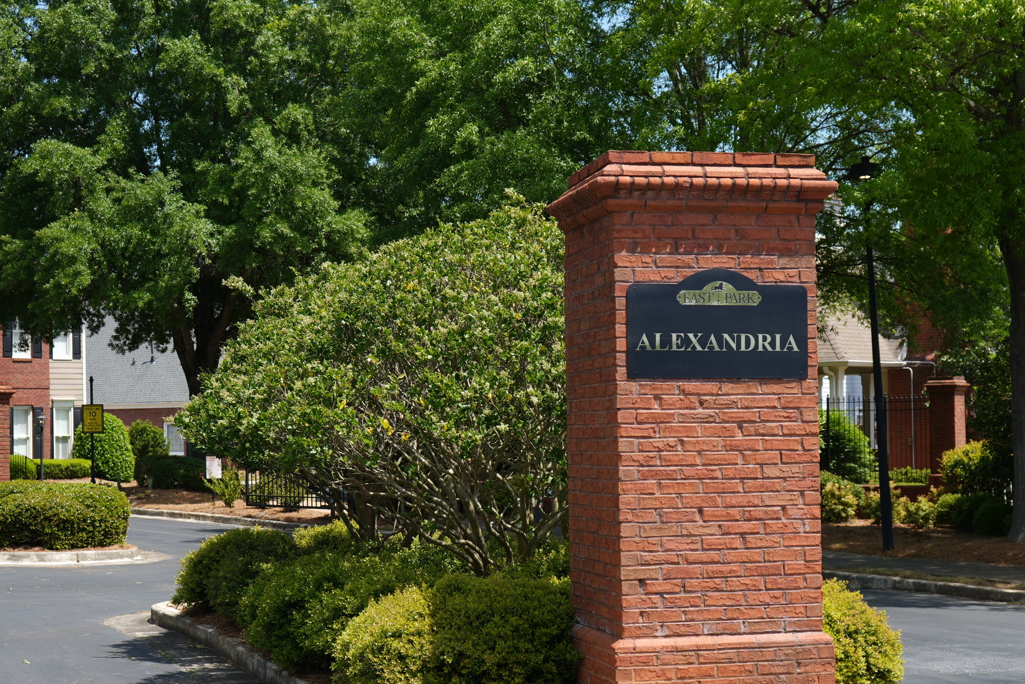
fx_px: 1908
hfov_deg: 30.1
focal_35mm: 67
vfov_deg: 20.3
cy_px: 383
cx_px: 562
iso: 50
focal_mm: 40
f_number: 4
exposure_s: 1/250
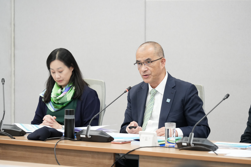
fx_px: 1248
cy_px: 84
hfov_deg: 11.5
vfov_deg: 7.7
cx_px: 126
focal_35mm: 179
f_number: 4
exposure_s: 1/60
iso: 3200
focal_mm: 179
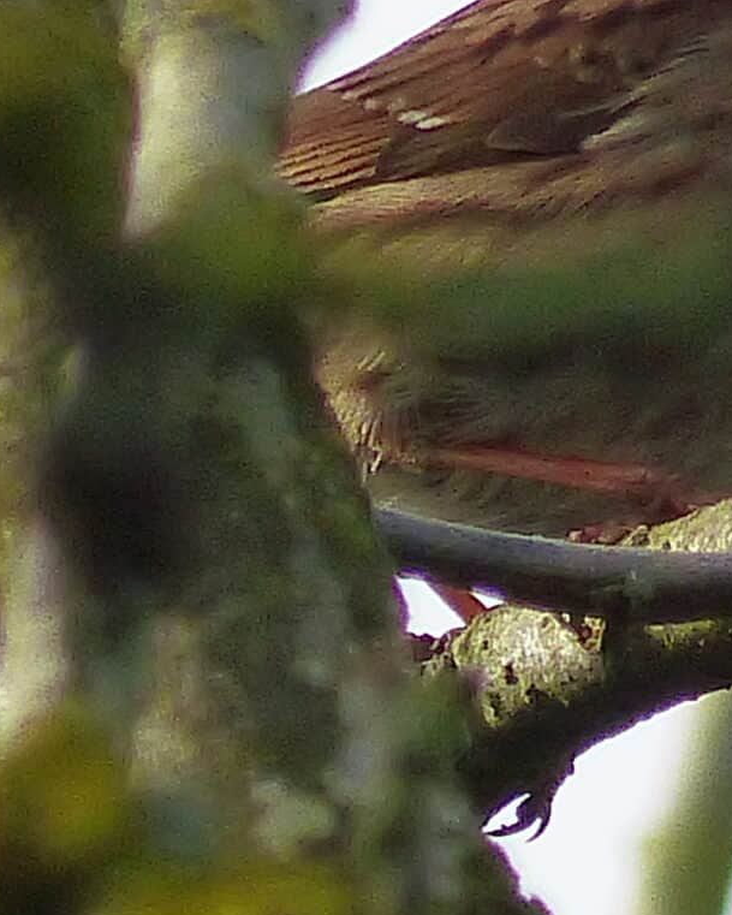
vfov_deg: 0.5
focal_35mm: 3942
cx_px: 719
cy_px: 499
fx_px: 106730
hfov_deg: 0.4
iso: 160
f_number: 4
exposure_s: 1/500
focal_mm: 108
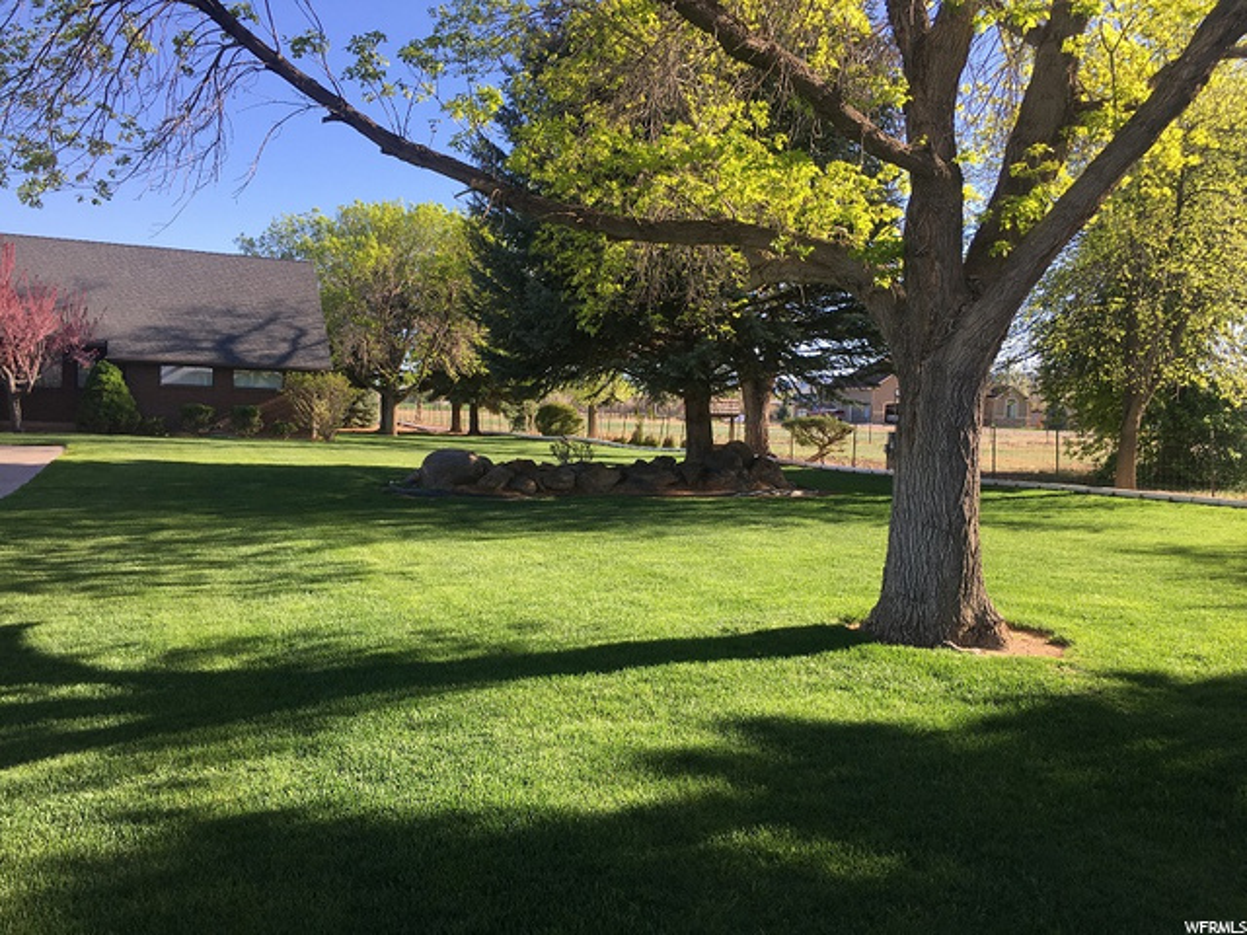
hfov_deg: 61.7
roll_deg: -2.1
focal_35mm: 29
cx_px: 624
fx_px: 1045
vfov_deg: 48.2
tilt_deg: -2.0
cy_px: 468
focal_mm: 4.15
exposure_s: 1/538
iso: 25
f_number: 2.2
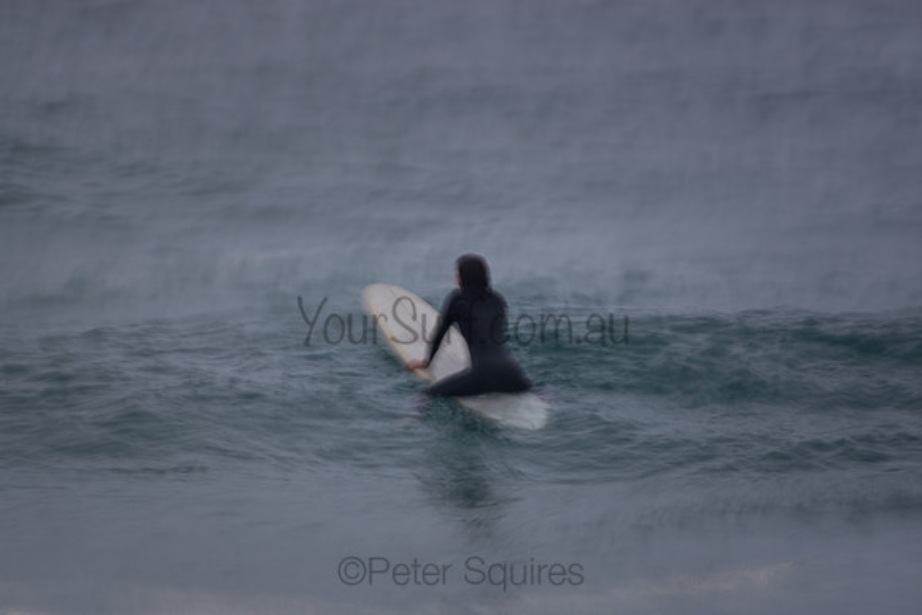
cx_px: 461
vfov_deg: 1.8
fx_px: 19212
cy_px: 308
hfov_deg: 2.7
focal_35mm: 750
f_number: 5.6
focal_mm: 500
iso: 140
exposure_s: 1/5
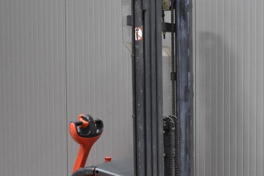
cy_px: 142
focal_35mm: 88
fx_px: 645
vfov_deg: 15.4
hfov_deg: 23.1
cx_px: 170
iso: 1600
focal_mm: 24
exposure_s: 1/60
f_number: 4.5
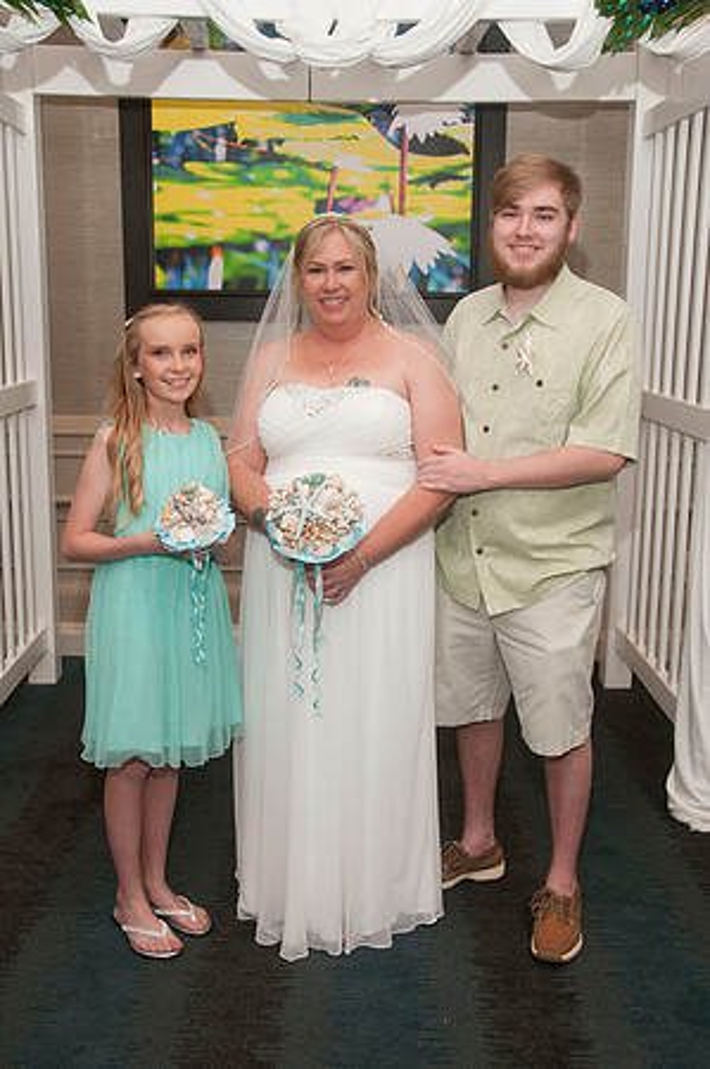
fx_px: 1067
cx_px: 355
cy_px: 534
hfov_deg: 36.8
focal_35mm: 36
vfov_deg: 53.2
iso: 400
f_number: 5.6
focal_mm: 24
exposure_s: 1/60
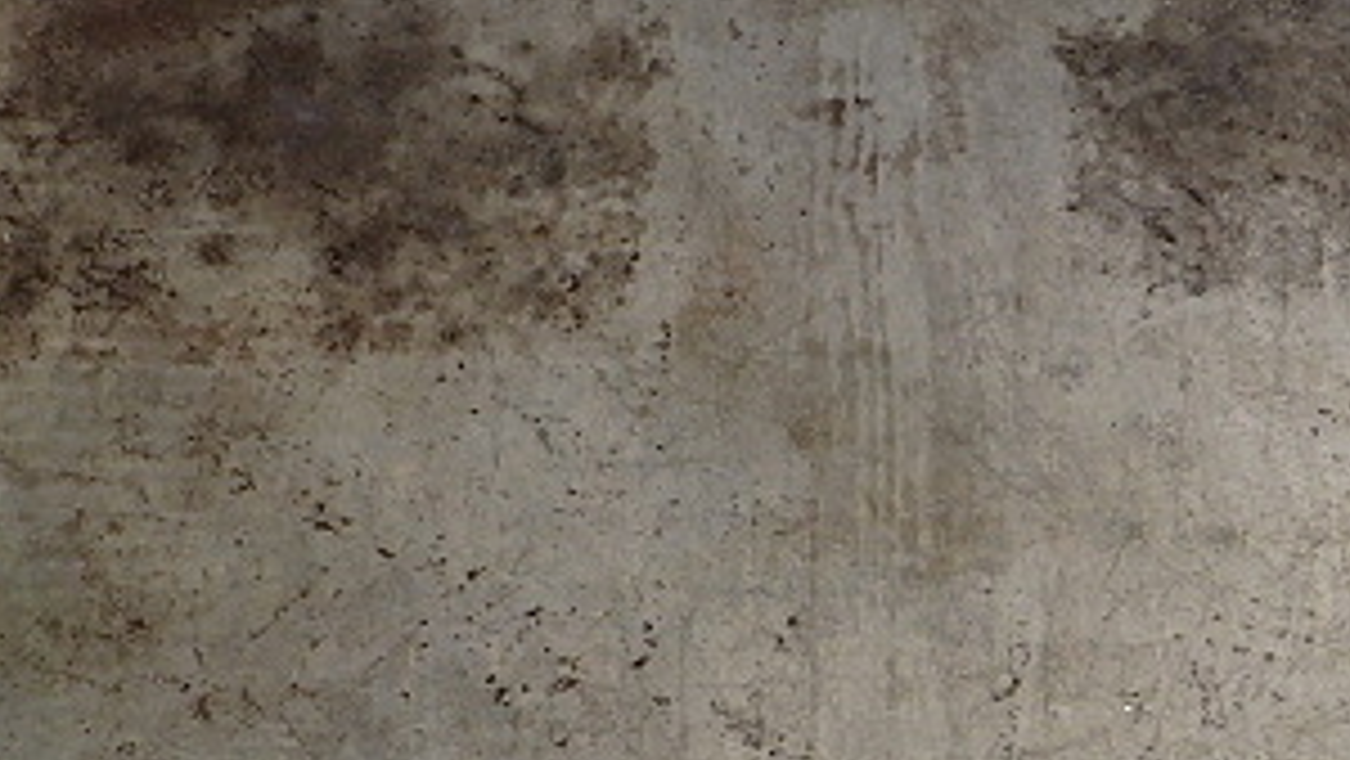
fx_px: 2829
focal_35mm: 79
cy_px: 594
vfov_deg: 15.2
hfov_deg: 26.8
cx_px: 814
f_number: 3.8
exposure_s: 1/50
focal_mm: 6.1
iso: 400
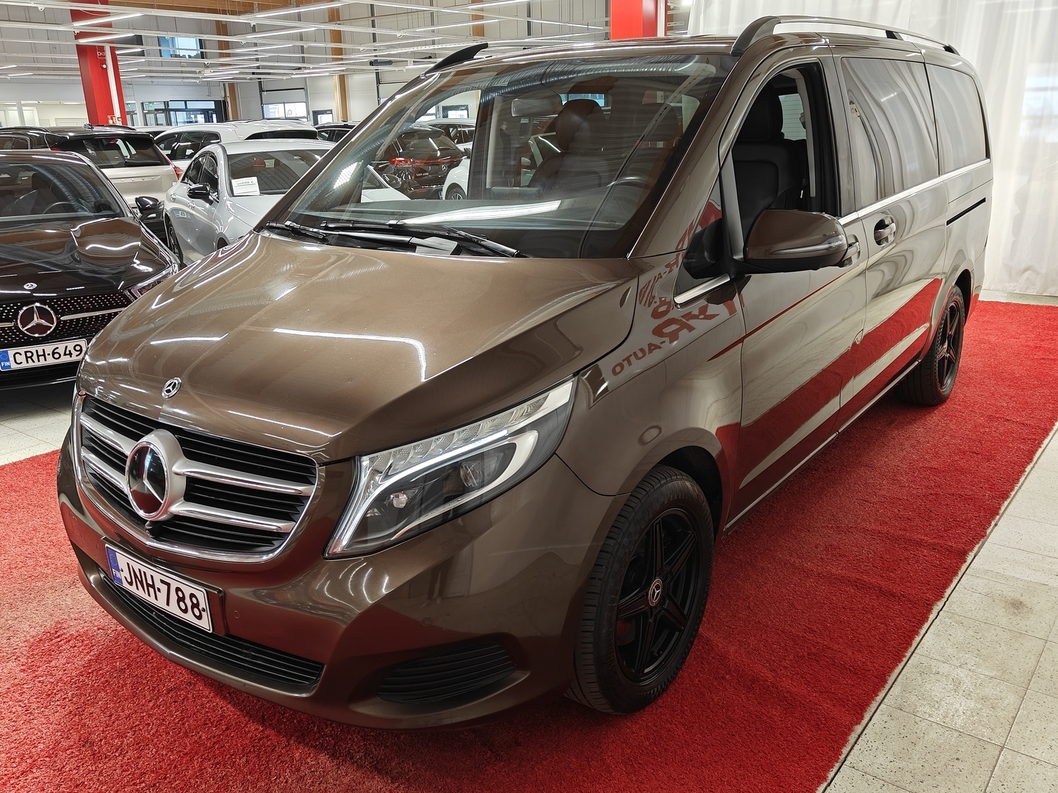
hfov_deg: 61.7
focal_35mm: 29
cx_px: 529
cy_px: 396
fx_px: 886
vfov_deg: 48.2
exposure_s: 1/51
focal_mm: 5.59
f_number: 1.8
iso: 100
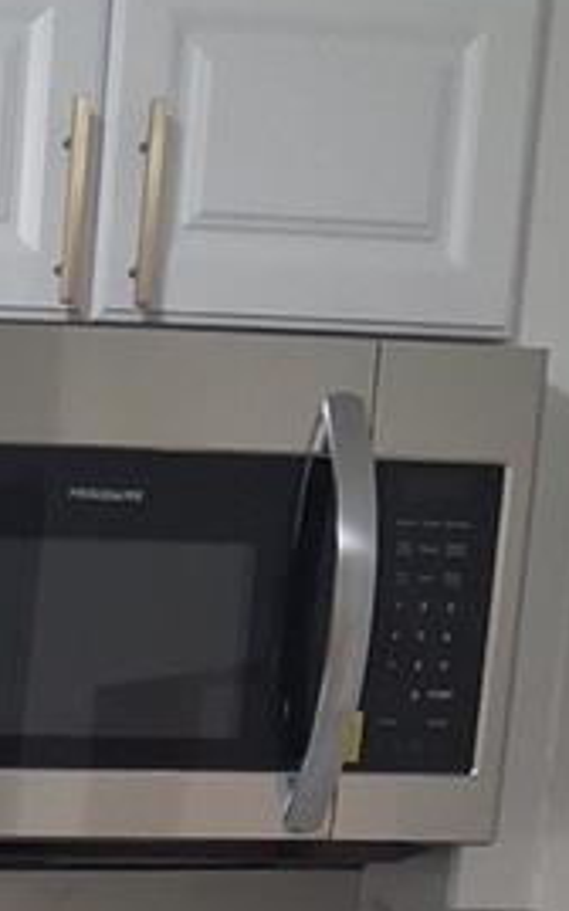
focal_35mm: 123
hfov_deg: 9.6
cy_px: 1714
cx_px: -708
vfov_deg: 14.6
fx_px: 3053
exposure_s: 1/60
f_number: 1.8
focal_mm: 3.98
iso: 500
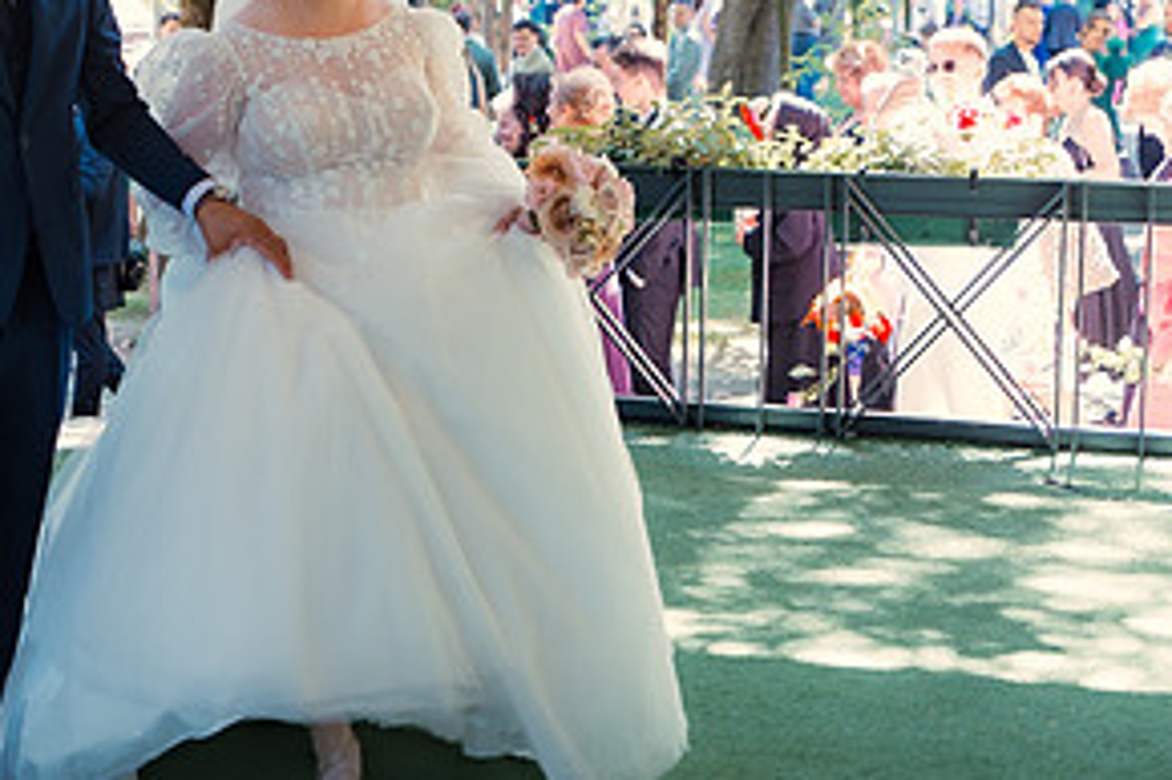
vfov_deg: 16.8
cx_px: 331
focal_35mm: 80
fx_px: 2603
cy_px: 89
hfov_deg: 25.2
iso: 500
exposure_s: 1/125
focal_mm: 40
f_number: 3.5
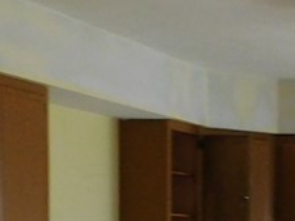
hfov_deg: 16.8
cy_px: 373
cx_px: 400
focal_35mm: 109
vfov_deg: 12.6
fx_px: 929
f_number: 3.3
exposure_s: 1/30
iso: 360
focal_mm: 4.3
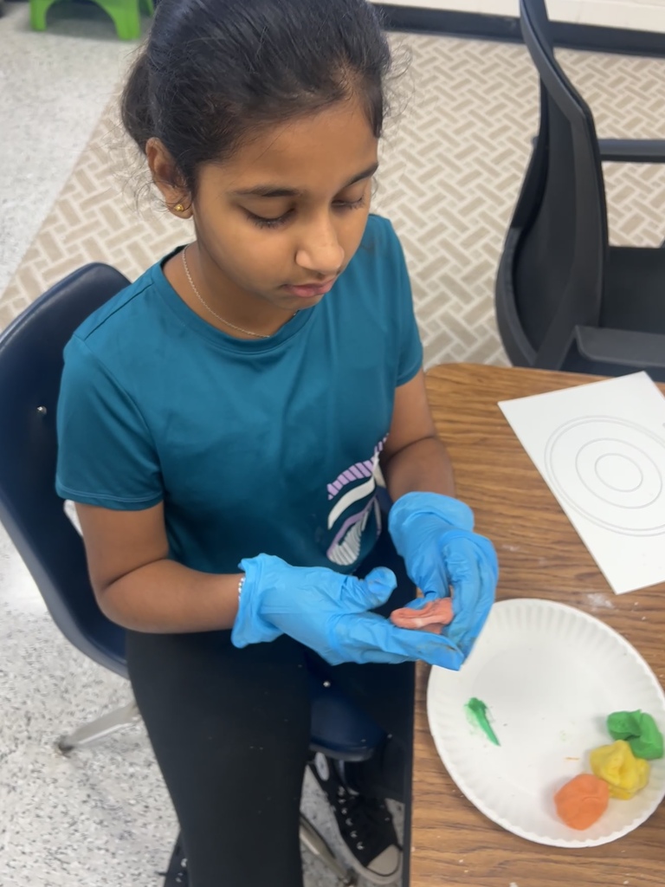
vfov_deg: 67.3
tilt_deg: -52.8
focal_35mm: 26
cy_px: 444
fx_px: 666
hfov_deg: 53.1
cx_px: 332
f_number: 1.5
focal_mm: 5.7
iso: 80
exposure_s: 1/60
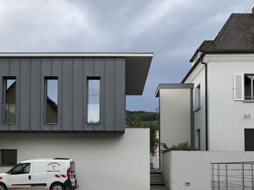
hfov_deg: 49.9
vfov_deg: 38.6
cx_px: 148
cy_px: 106
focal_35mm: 37
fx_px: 271
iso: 20
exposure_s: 1/979
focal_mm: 4
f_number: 1.8
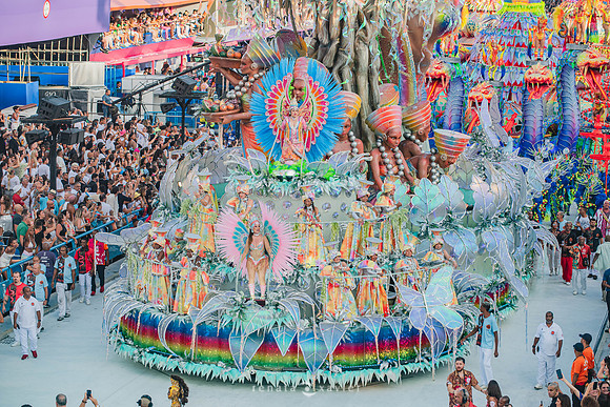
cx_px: 305
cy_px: 204
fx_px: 2034
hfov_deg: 17.1
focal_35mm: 120
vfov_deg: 11.4
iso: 200
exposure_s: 1/800
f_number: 5.6
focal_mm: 120
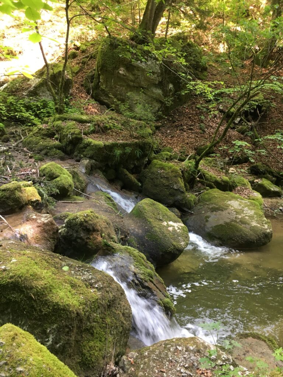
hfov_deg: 48.2
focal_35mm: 29
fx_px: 316
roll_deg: -2.1
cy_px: 188
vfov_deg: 61.7
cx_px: 142
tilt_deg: -15.3
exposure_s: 1/33
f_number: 2.2
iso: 80
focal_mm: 4.15
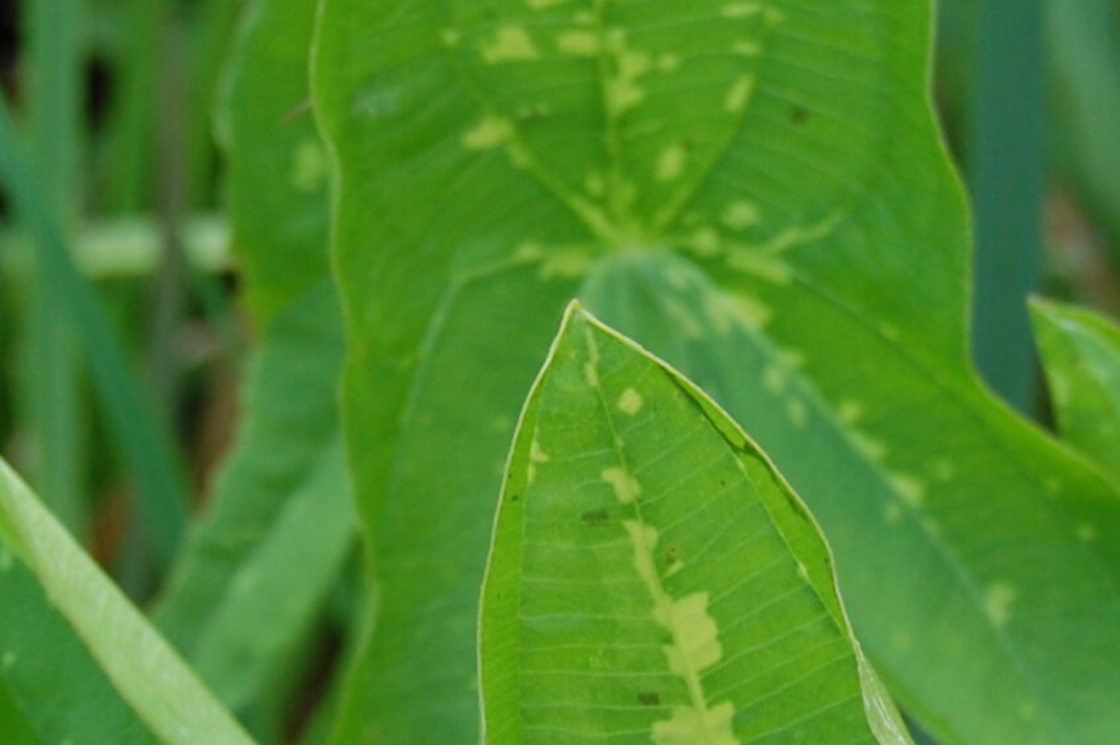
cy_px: 539
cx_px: 612
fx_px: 6327
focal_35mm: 204
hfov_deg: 10.1
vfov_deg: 6.7
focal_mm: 45
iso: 320
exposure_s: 1/125
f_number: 5.6
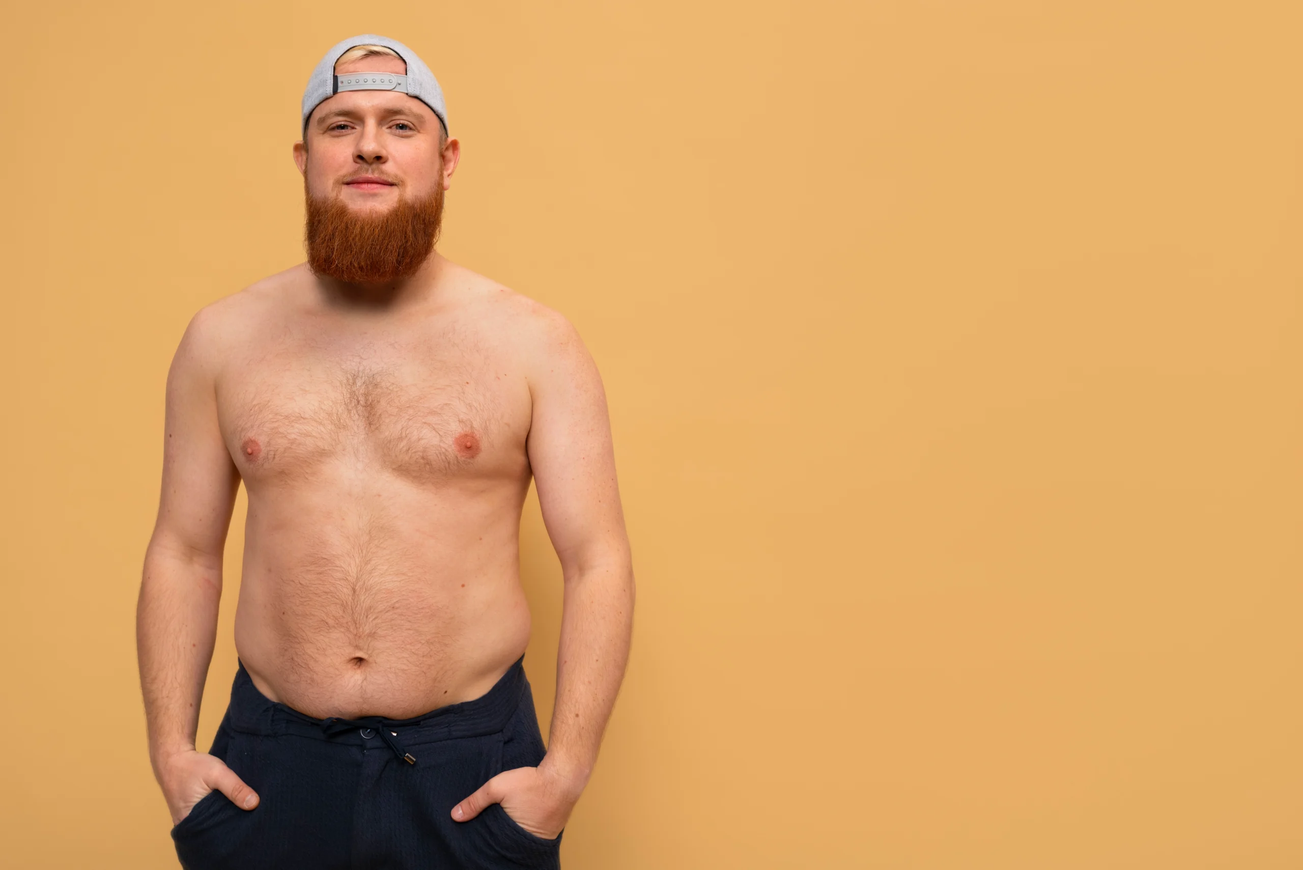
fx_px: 1267
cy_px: 435
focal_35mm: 35
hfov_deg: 54.4
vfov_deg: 37.9
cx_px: 652
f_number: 4
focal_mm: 35
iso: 250
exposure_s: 1/160
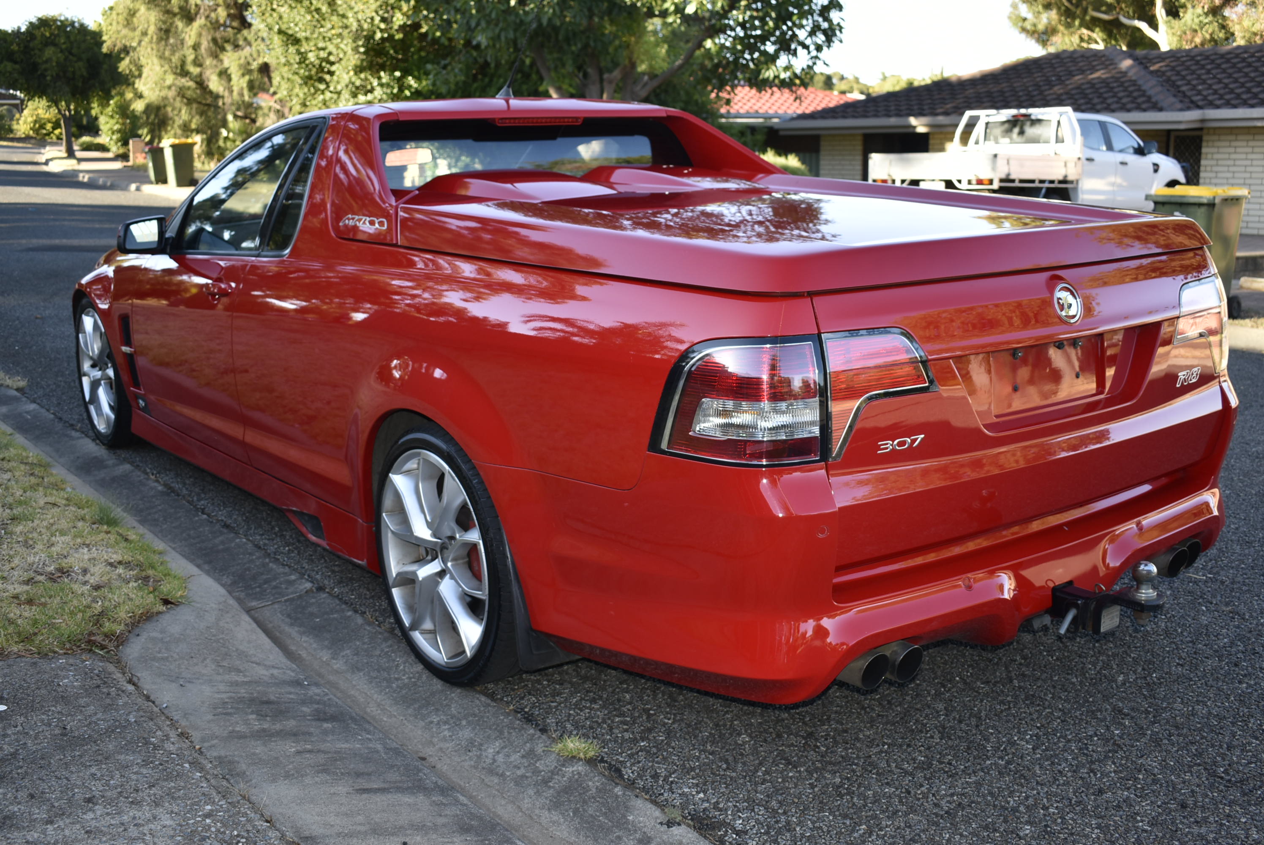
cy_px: 422
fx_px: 1265
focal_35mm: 36
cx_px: 632
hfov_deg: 53.1
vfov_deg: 36.9
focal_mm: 24
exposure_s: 1/200
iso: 160
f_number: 5
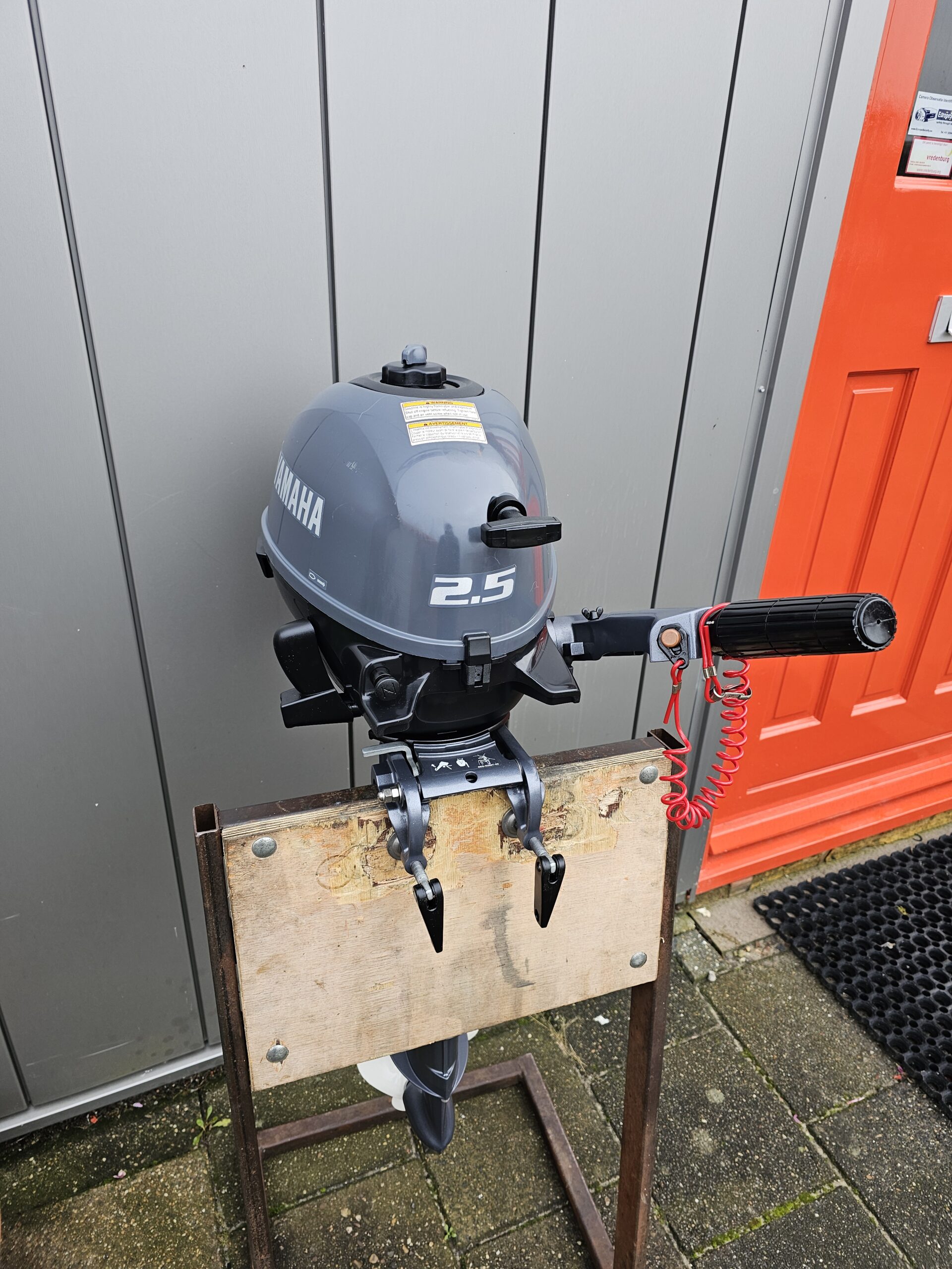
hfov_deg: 58.9
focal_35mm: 23
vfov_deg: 73.9
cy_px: 634
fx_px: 843
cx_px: 476
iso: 32
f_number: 1.7
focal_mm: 6.3
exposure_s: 1/100
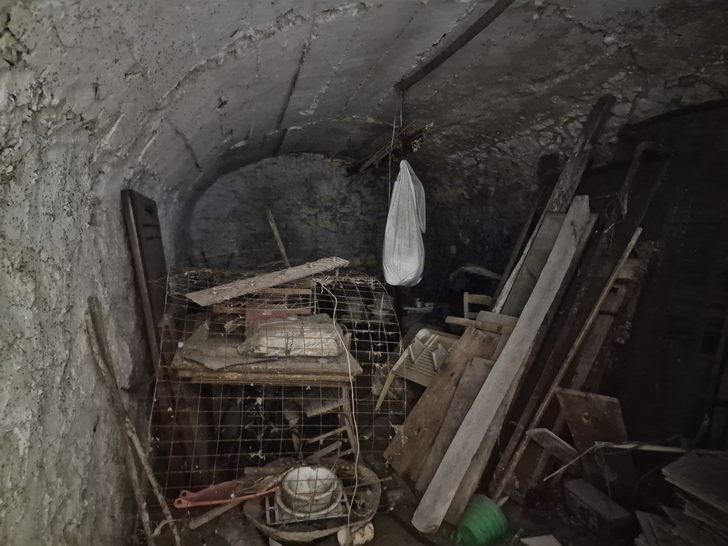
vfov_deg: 58.9
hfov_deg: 73.9
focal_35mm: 23
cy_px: 273
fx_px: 484
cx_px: 364
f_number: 1.8
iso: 4000
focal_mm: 6.4
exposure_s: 1/10
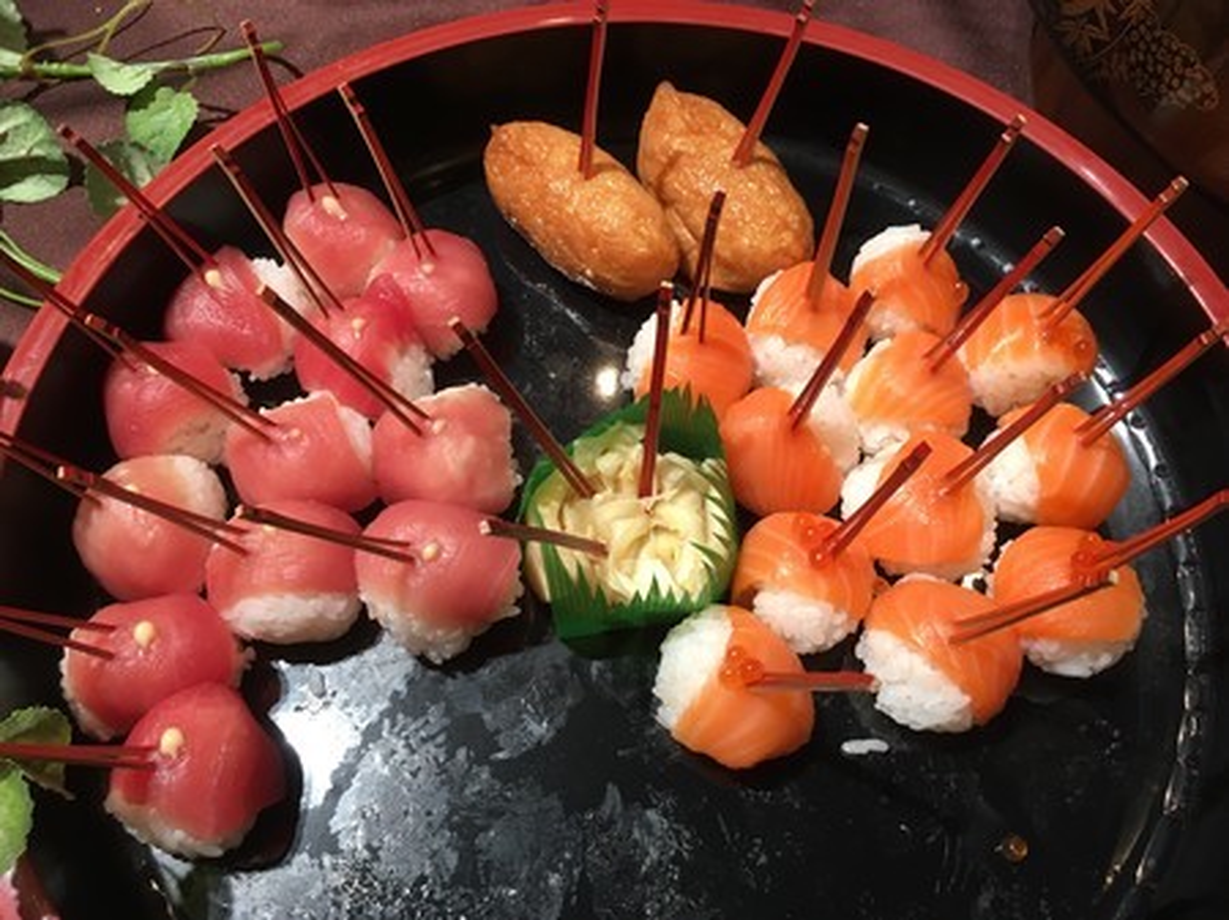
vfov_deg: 48.2
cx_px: 614
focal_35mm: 29
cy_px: 460
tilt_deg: -63.8
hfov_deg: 61.7
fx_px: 1029
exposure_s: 1/30
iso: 80
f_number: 2.2
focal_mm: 4.15
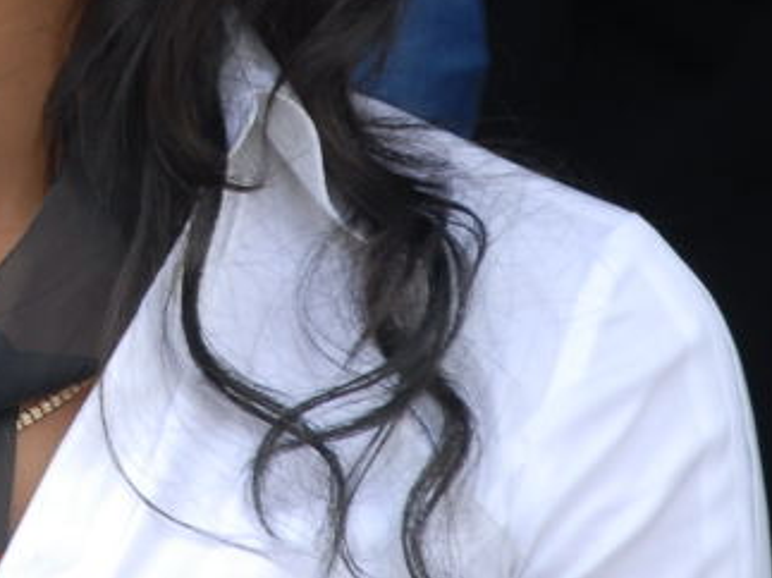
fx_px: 12261
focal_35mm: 550
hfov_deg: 3.6
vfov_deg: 2.7
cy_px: -226
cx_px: 5
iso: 200
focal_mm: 120
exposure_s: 1/125
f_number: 5.6
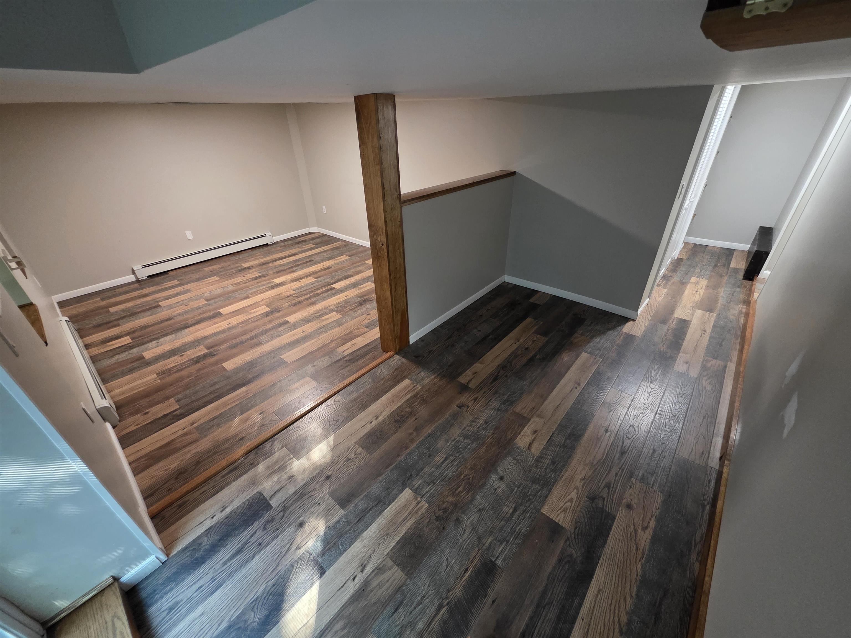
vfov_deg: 89.9
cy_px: 319
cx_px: 426
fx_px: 320
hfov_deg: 106.2
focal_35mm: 13
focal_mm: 2.2
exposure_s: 1/60
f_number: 1.9
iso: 800
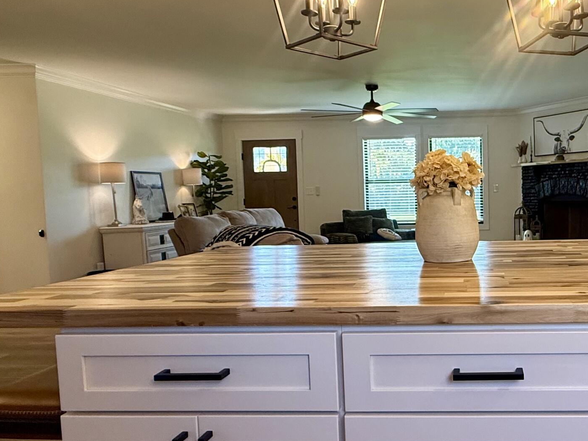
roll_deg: +0.9
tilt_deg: -3.2
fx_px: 510
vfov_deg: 46.8
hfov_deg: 55.9
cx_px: 465
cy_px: 226
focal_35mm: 30
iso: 200
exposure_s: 1/120
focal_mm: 2.22
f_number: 2.2
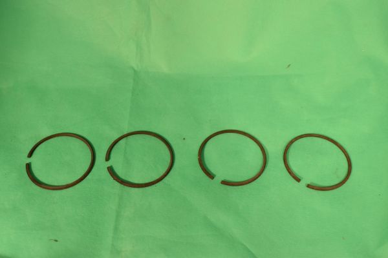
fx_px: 453
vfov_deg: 31.9
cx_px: 194
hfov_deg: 46.4
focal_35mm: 42
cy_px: 129
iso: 1100
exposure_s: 1/50
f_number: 18
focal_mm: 28
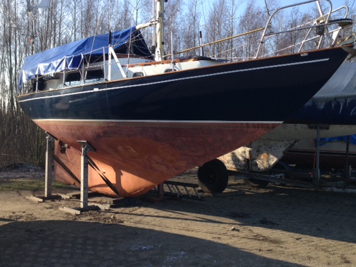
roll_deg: -1.6
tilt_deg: +0.9
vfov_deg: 35.1
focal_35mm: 41
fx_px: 422
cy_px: 126
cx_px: 169
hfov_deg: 45.8
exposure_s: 1/653
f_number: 2.4
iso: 50
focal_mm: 4.12
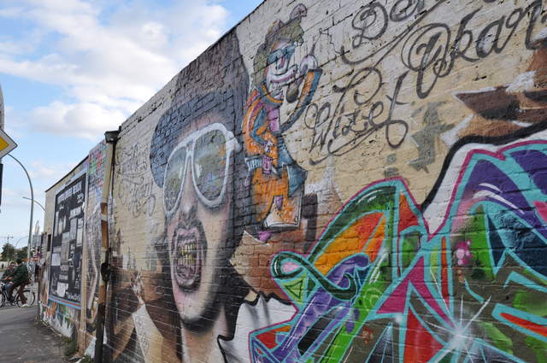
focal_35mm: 32
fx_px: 478
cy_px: 182
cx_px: 274
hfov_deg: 59.6
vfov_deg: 41.6
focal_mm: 21
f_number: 13
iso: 640
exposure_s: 1/160
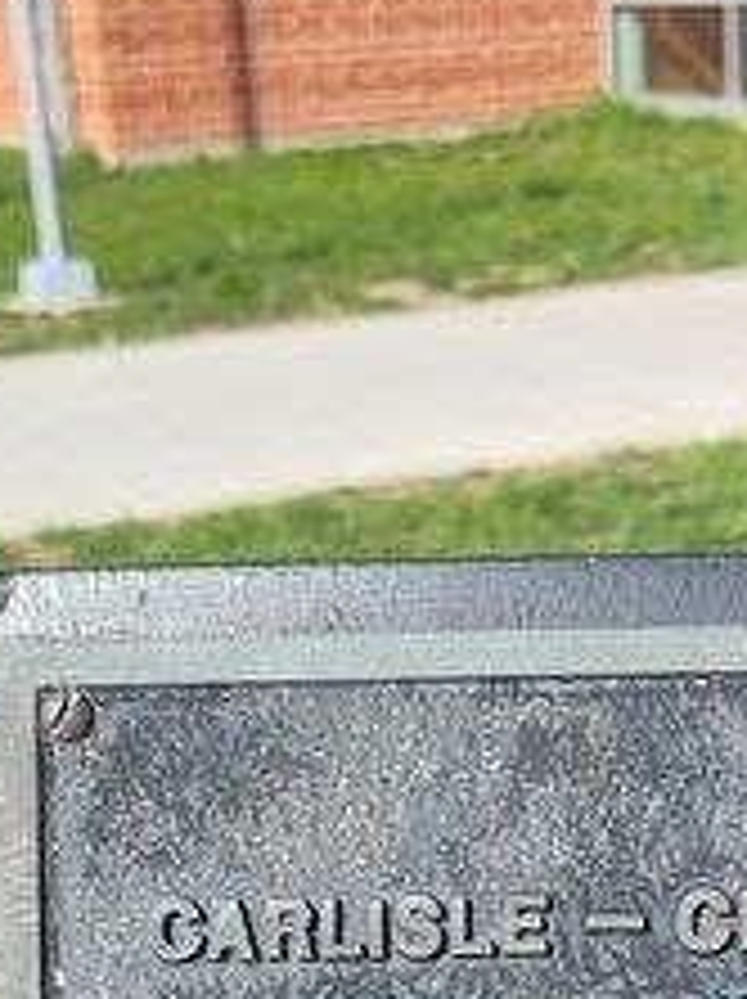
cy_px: 1516
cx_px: 562
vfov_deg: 20.2
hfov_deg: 17.6
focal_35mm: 83
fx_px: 2393
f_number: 1.8
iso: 100
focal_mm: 5.56
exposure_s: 1/1105
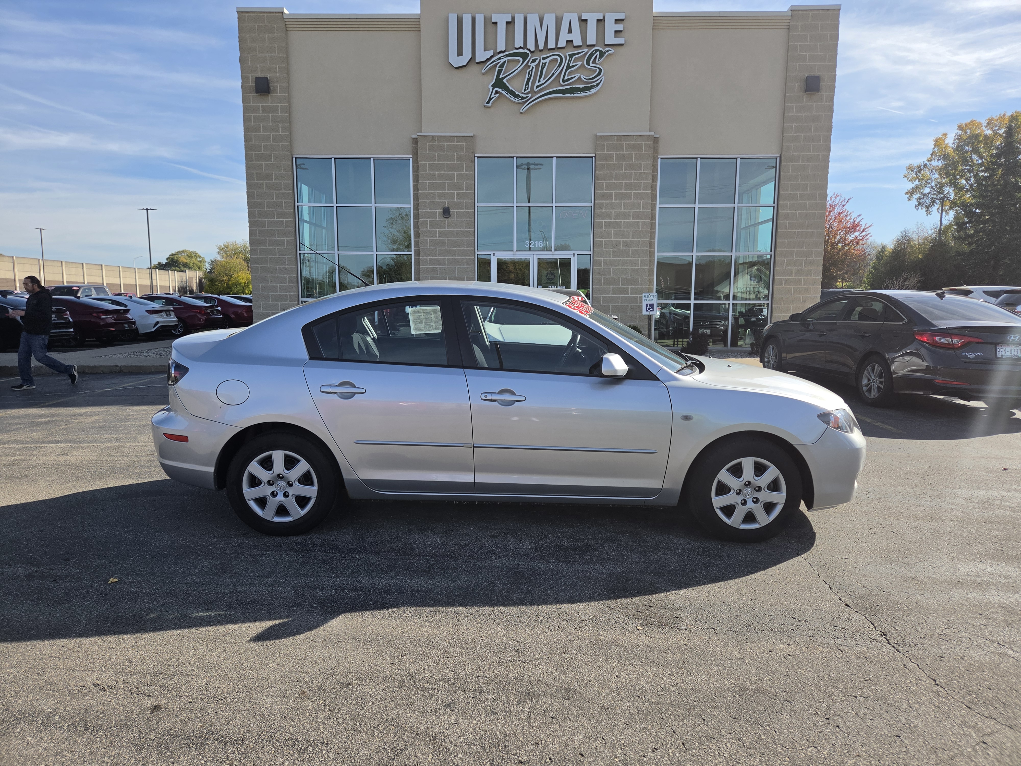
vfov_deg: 58.9
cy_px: 383
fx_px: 678
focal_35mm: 23
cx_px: 510
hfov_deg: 73.9
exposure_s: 1/4273
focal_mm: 5.4
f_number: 1.8
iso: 80
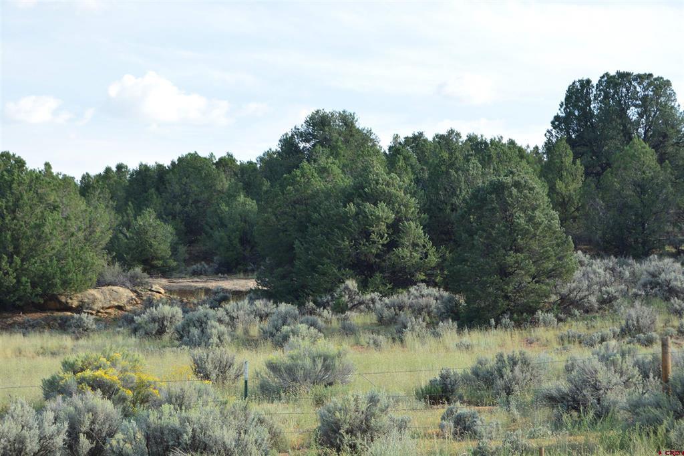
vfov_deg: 16.5
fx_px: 1567
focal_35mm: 82
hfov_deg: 24.6
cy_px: 228
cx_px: 342
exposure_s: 1/200
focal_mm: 55
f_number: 10
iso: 400
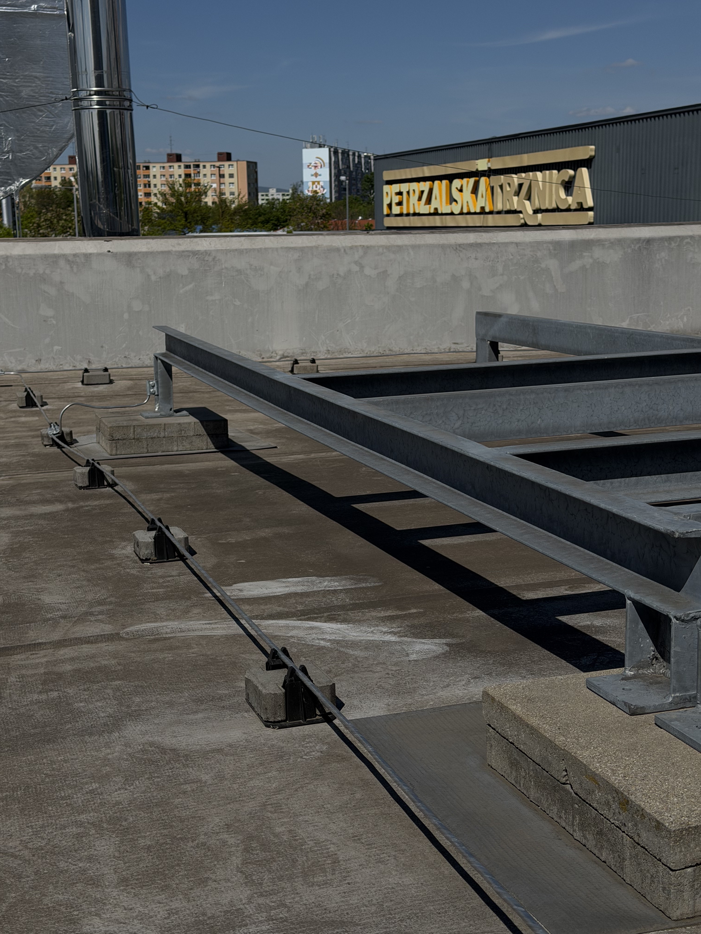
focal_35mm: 48
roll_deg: +0.7
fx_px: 1296
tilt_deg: -11.2
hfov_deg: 30.3
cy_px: 467
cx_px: 350
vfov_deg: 39.7
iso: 64
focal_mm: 6.76
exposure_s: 1/16129
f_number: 1.78
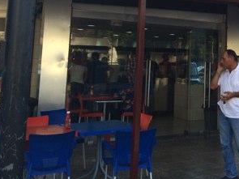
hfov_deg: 30.2
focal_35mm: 61
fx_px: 421
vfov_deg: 23.2
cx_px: 220
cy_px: 7
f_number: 2.2
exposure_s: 1/604
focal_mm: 4.12
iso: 32
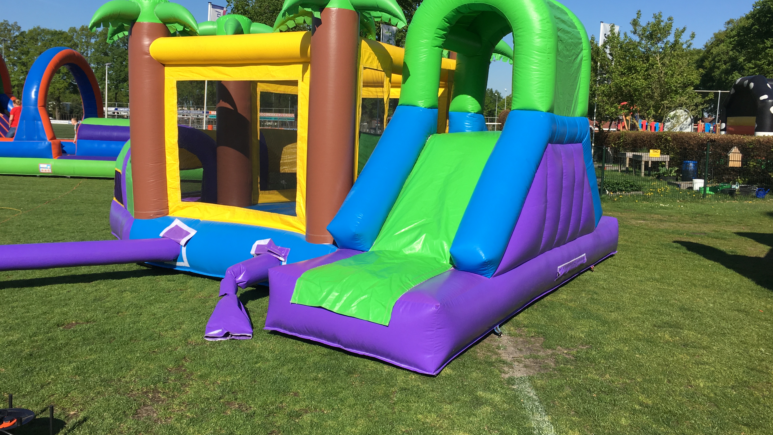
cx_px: 389
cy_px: 178
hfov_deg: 61.0
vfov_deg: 36.6
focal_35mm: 32
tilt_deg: -3.9
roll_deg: -0.4
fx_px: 656
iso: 25
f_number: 2.2
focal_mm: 4.15
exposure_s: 1/1603
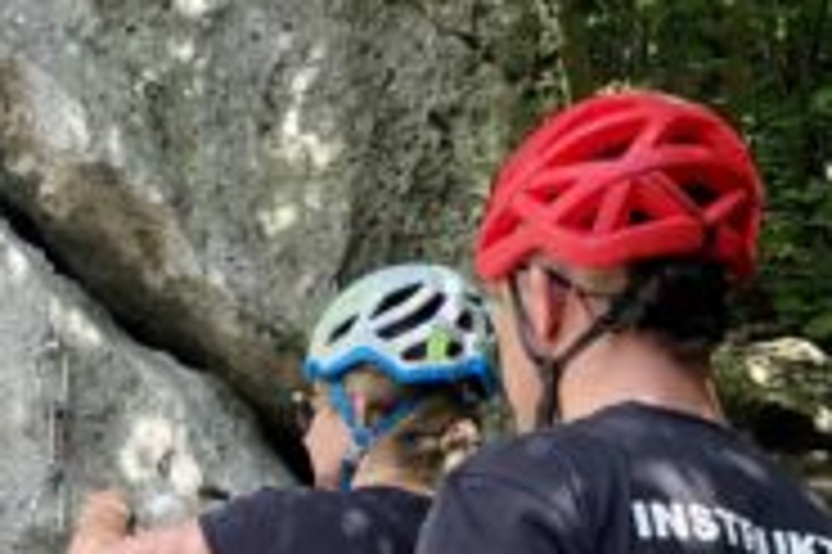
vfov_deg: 11.5
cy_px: 662
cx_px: 90
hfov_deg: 17.3
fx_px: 2702
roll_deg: -2.2
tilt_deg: +8.5
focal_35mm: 117
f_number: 2
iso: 20
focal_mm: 6
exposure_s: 1/166
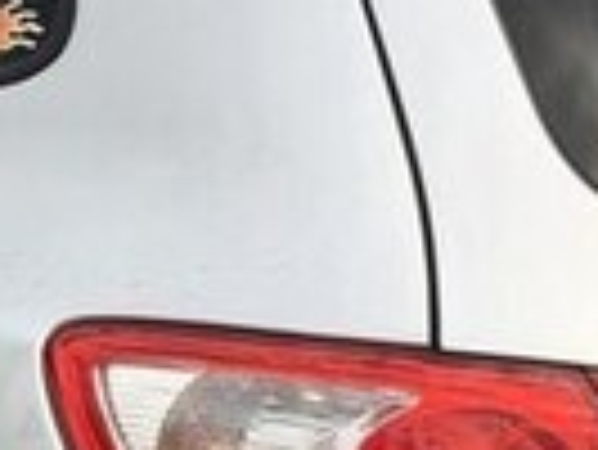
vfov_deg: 10.3
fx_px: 2490
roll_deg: -0.9
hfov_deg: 13.1
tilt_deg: -15.7
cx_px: -252
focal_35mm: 144
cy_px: 425
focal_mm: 4.15
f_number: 2.2
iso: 25
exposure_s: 1/635
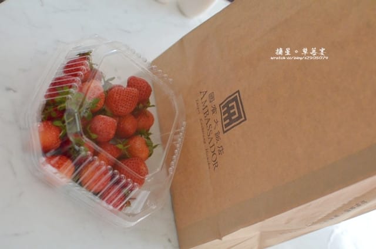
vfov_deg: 25.6
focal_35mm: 52
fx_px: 547
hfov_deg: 37.9
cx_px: 188
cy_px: 124
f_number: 3.5
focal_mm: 35
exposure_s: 1/30
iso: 3200
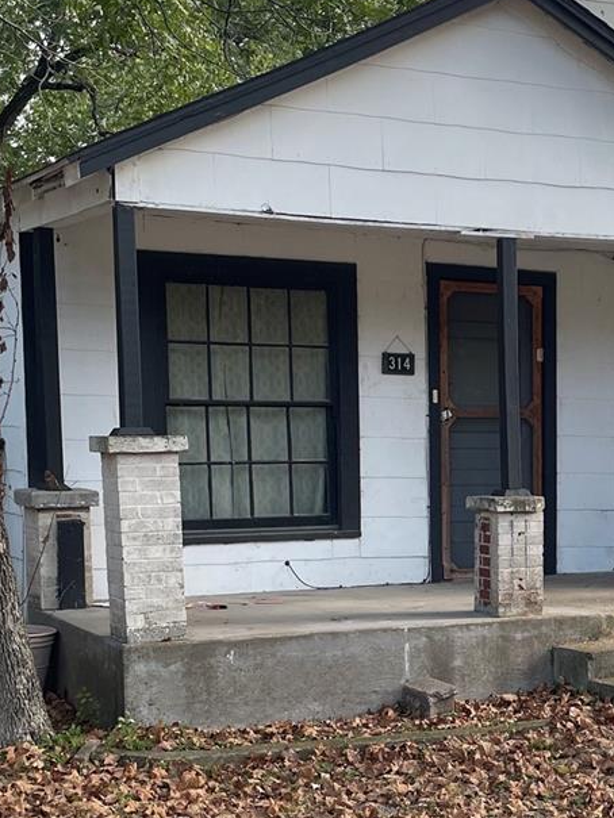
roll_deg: -0.1
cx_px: 596
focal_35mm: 66
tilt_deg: -5.5
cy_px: 611
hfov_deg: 21.6
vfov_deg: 28.9
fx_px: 1560
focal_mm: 4.2
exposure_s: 1/553
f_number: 1.6
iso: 32
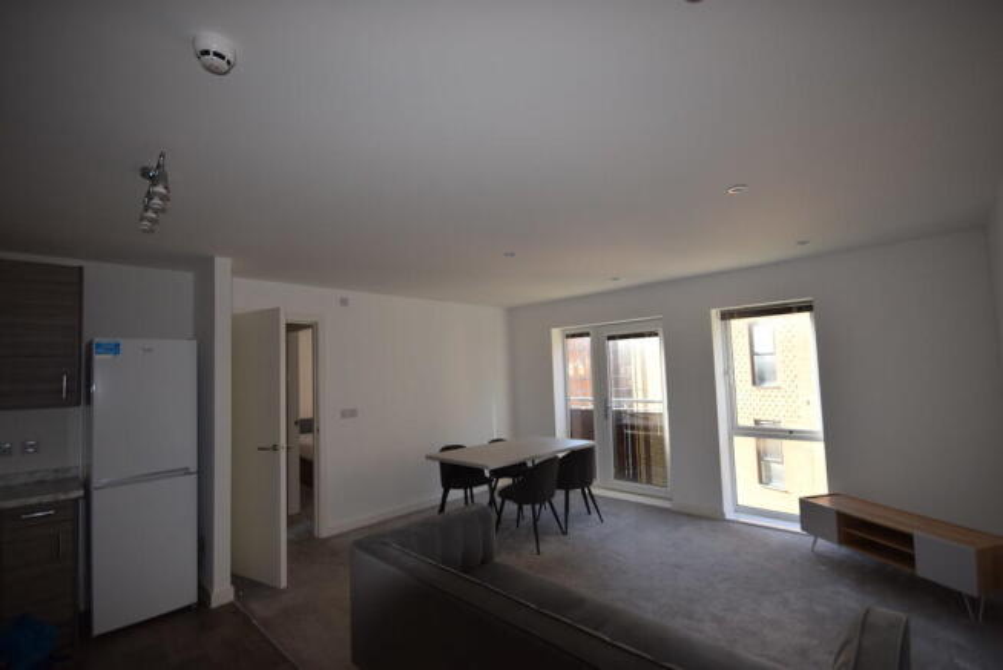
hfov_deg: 100.4
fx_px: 418
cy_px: 335
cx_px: 502
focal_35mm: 15
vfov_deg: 77.4
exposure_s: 1/125
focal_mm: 10
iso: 450
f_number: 5.6
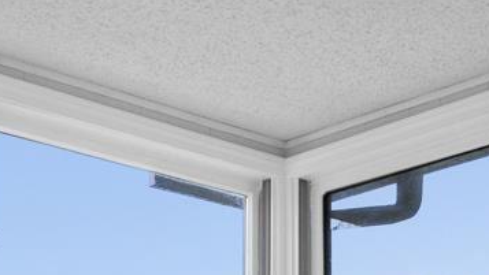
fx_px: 1427
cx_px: 93
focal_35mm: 110
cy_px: 601
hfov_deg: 19.2
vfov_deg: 10.0
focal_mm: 10
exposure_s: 1/6
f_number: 9
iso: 200
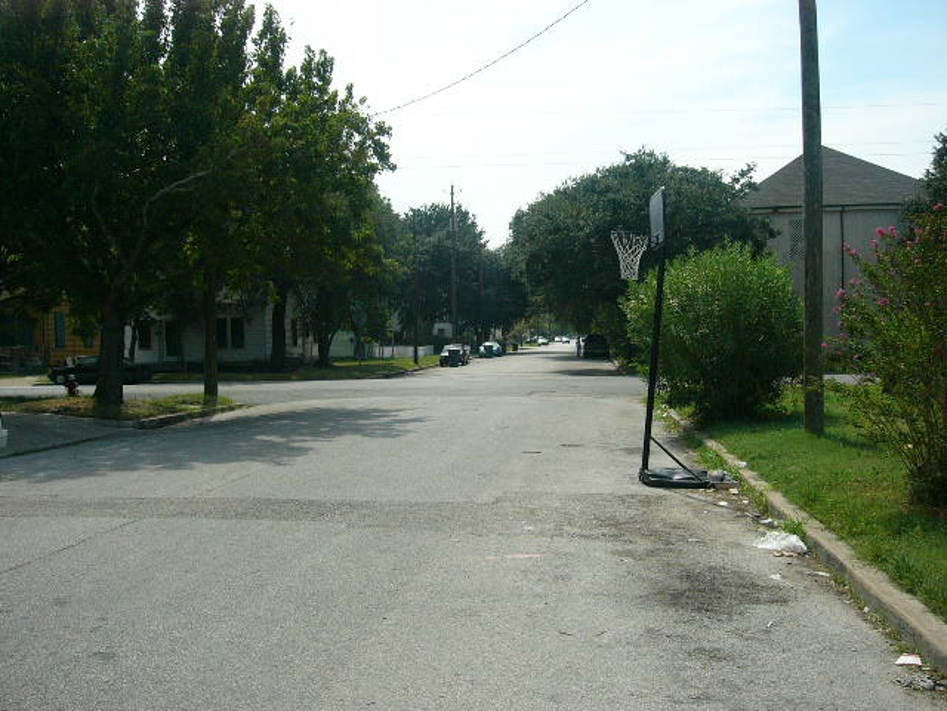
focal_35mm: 35
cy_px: 356
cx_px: 474
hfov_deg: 52.6
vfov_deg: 40.7
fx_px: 958
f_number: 8
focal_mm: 5.8
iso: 100
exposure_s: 1/200
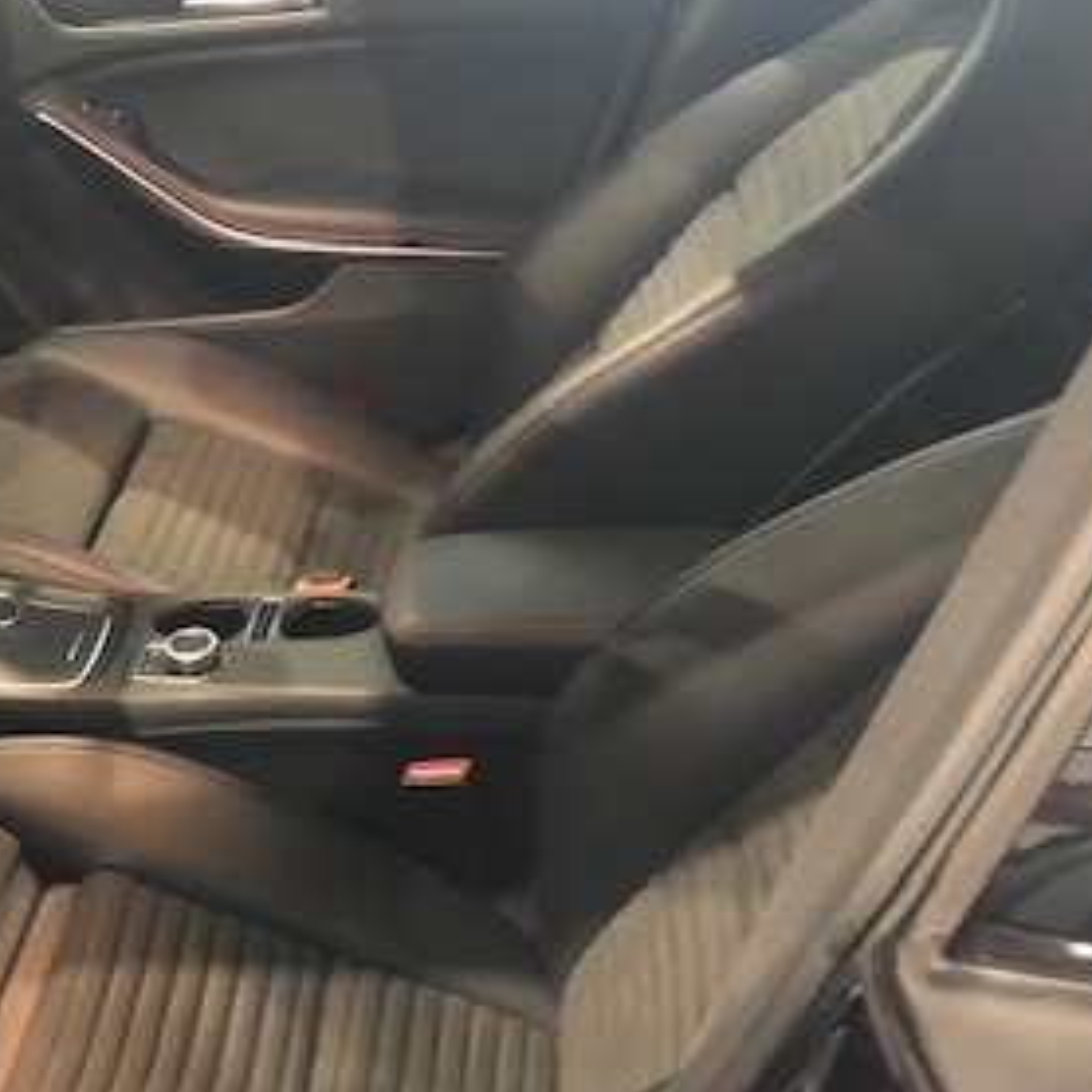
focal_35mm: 57
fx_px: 2034
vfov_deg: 29.8
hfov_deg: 27.9
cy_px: 723
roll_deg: -1.8
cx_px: -43
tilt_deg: -35.9
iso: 80
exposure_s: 1/5
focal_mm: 3.99
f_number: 1.8
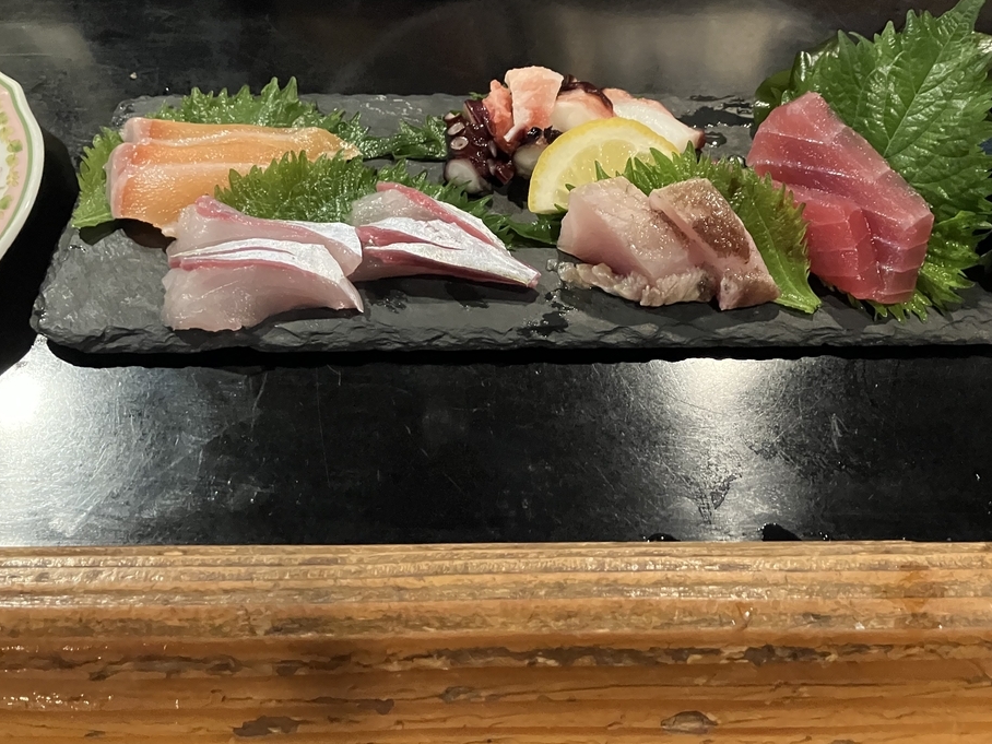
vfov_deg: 38.3
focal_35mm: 37
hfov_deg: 49.7
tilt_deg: -50.8
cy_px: 260
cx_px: 619
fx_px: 1060
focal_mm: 3.99
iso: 640
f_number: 1.8
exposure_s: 1/30
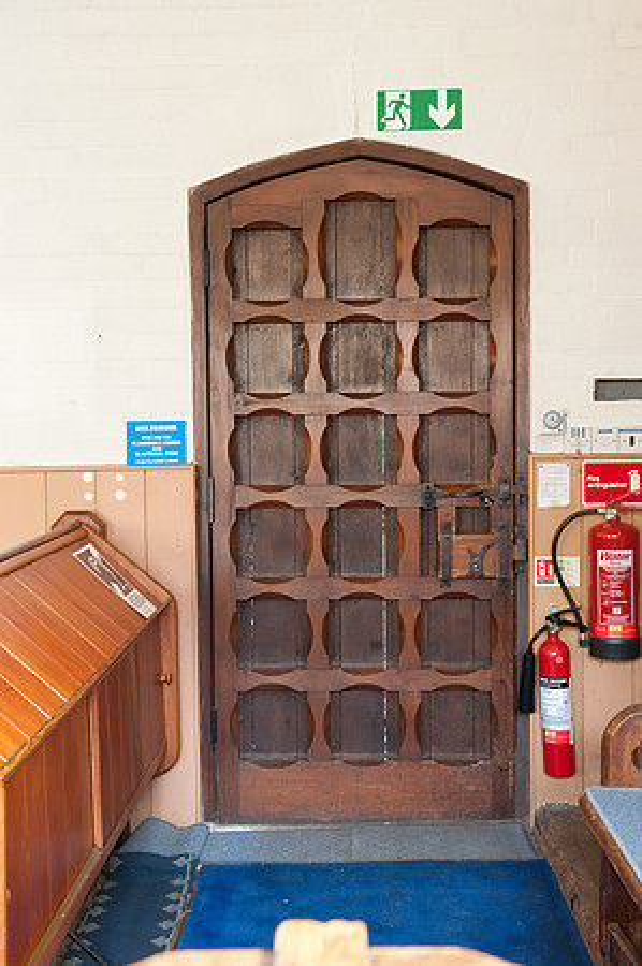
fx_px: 1287
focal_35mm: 48
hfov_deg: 28.0
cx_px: 321
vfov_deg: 41.2
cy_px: 483
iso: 1000
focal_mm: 48
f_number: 8
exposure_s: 1/8
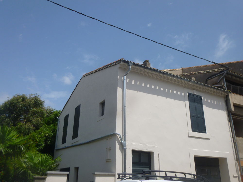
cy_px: 91
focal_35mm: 29
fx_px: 204
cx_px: 122
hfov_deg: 61.7
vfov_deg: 48.2
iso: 100
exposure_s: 1/200
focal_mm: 5.2
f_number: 9
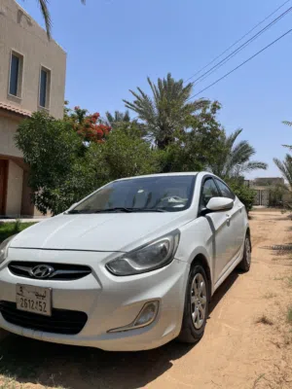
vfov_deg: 67.3
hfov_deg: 53.1
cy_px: 194
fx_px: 292
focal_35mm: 26
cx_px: 146
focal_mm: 4.2
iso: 32
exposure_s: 1/6135
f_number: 1.6
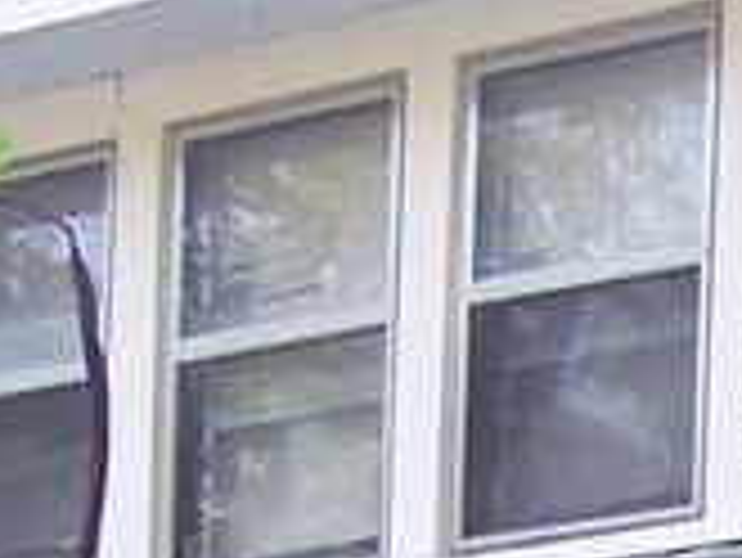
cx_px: 1277
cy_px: 1292
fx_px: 5062
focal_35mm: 236
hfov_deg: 8.1
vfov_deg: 6.1
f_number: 2.8
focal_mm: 6.3
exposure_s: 1/100
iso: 80
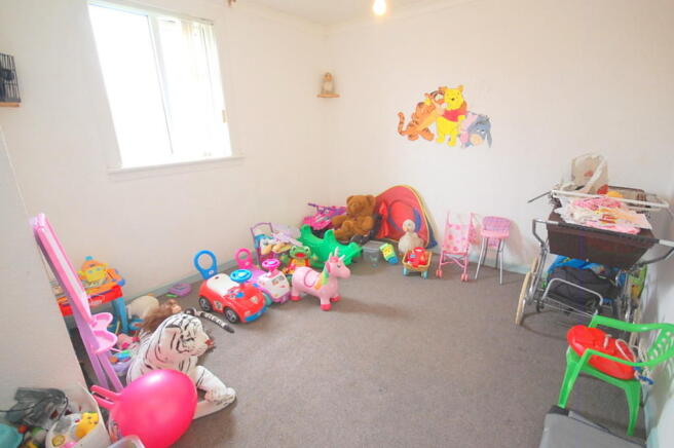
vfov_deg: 77.2
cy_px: 224
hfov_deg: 100.4
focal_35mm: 15
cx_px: 337
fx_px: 281
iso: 800
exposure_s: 1/13
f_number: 4
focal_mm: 10
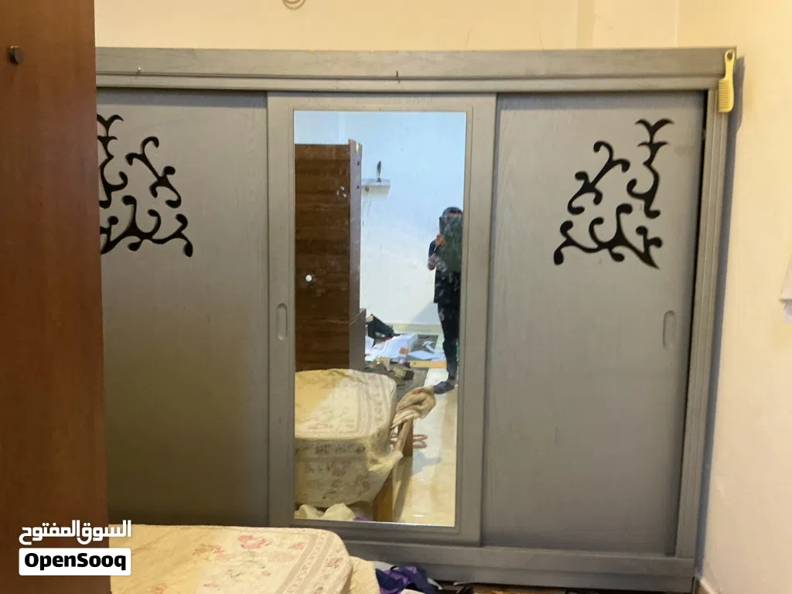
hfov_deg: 61.7
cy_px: 297
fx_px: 664
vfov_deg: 48.2
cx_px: 396
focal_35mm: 29
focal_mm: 3
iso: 200
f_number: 1.8
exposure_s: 1/50
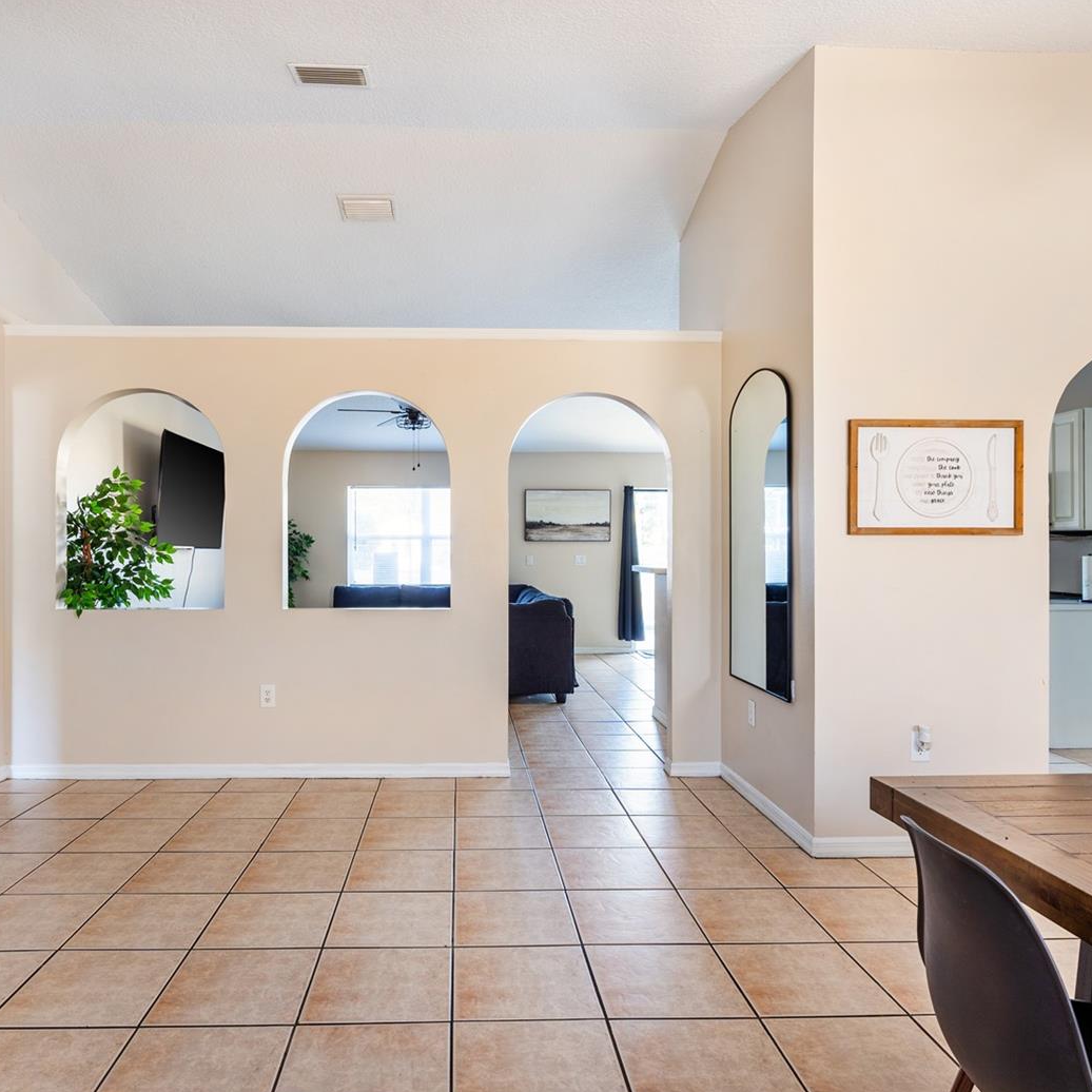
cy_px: 552
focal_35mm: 22
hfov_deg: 68.9
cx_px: 479
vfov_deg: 69.2
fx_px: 792
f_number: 9
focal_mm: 16.9
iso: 250
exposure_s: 1/15
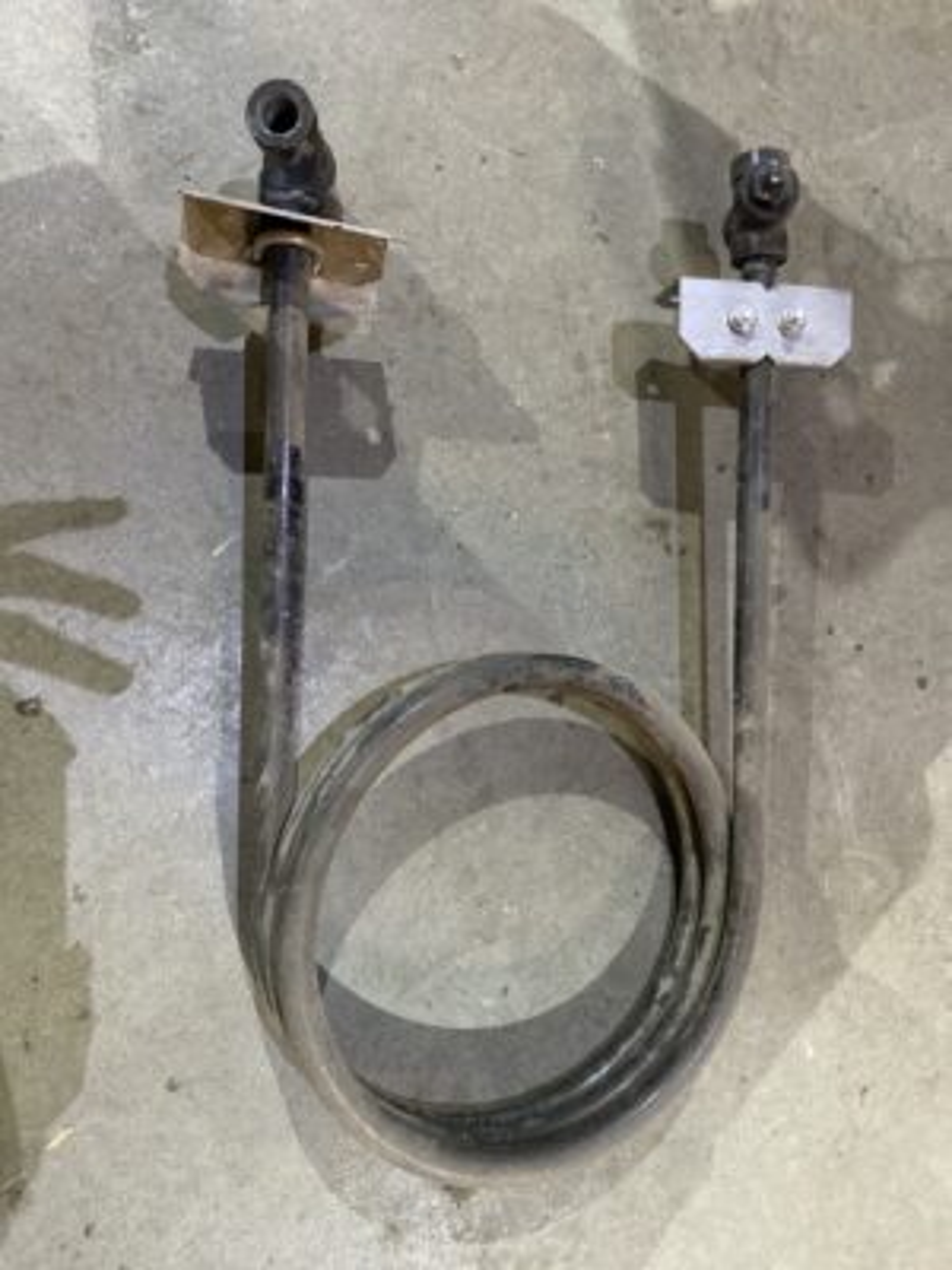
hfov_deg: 53.1
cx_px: 476
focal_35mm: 26
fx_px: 953
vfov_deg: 67.3
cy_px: 635
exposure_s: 1/30
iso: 640
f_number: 1.8
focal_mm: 4.25
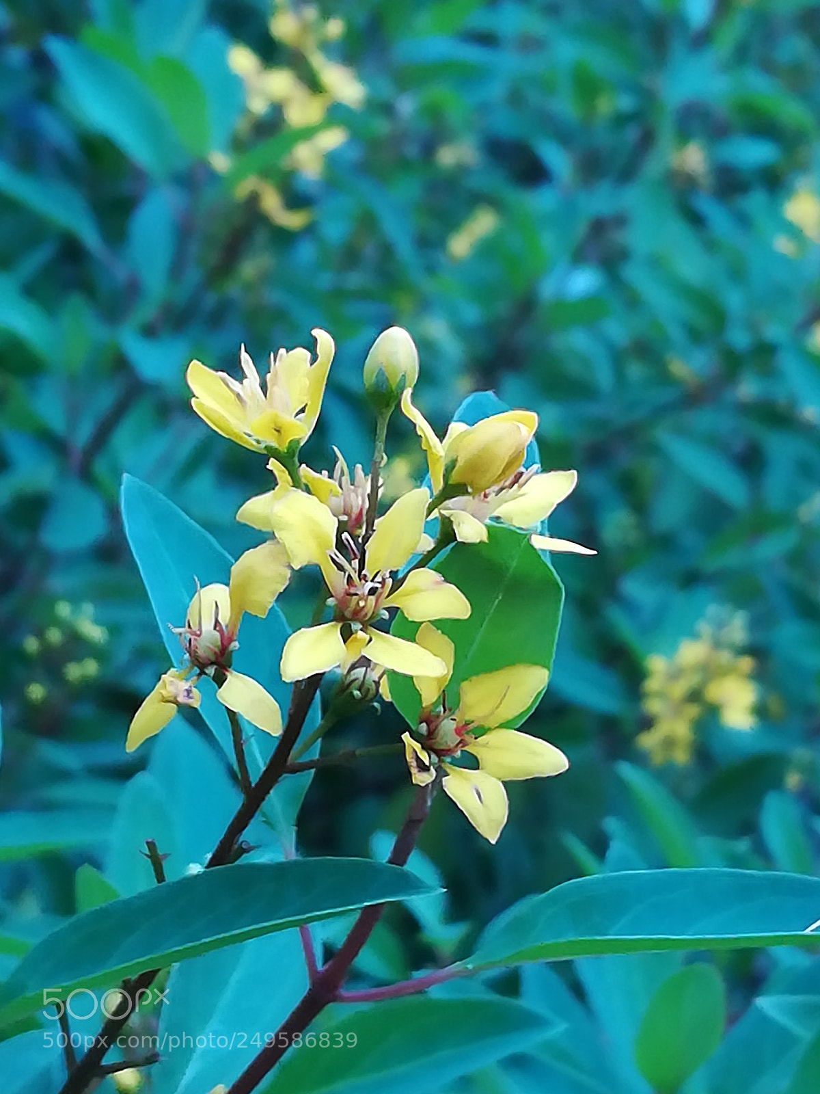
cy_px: 547
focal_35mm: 98
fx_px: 3095
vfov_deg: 20.0
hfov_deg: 15.1
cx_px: 410
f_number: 2.2
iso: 160
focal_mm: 3.83
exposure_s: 1/33.3
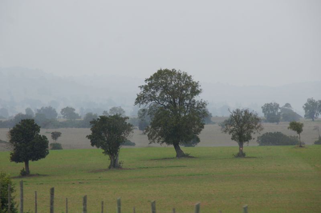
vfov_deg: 7.0
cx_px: 160
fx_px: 1737
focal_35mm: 195
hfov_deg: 10.6
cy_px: 106
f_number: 6.3
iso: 250
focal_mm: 130
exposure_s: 1/200
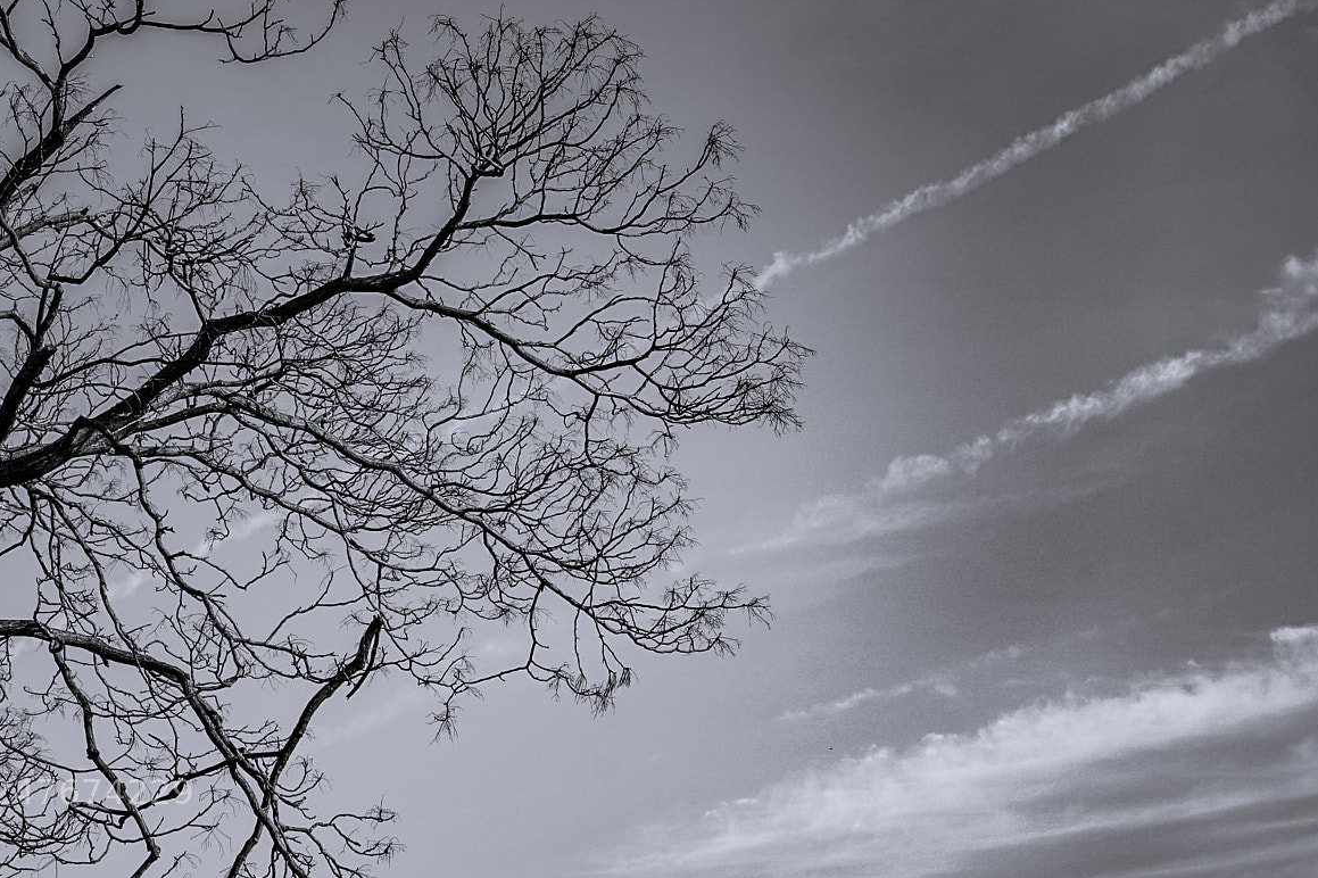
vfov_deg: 23.2
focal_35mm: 58
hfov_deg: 34.3
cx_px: 507
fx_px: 2123
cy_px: 275
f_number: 5.6
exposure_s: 1/400
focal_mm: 42
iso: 100
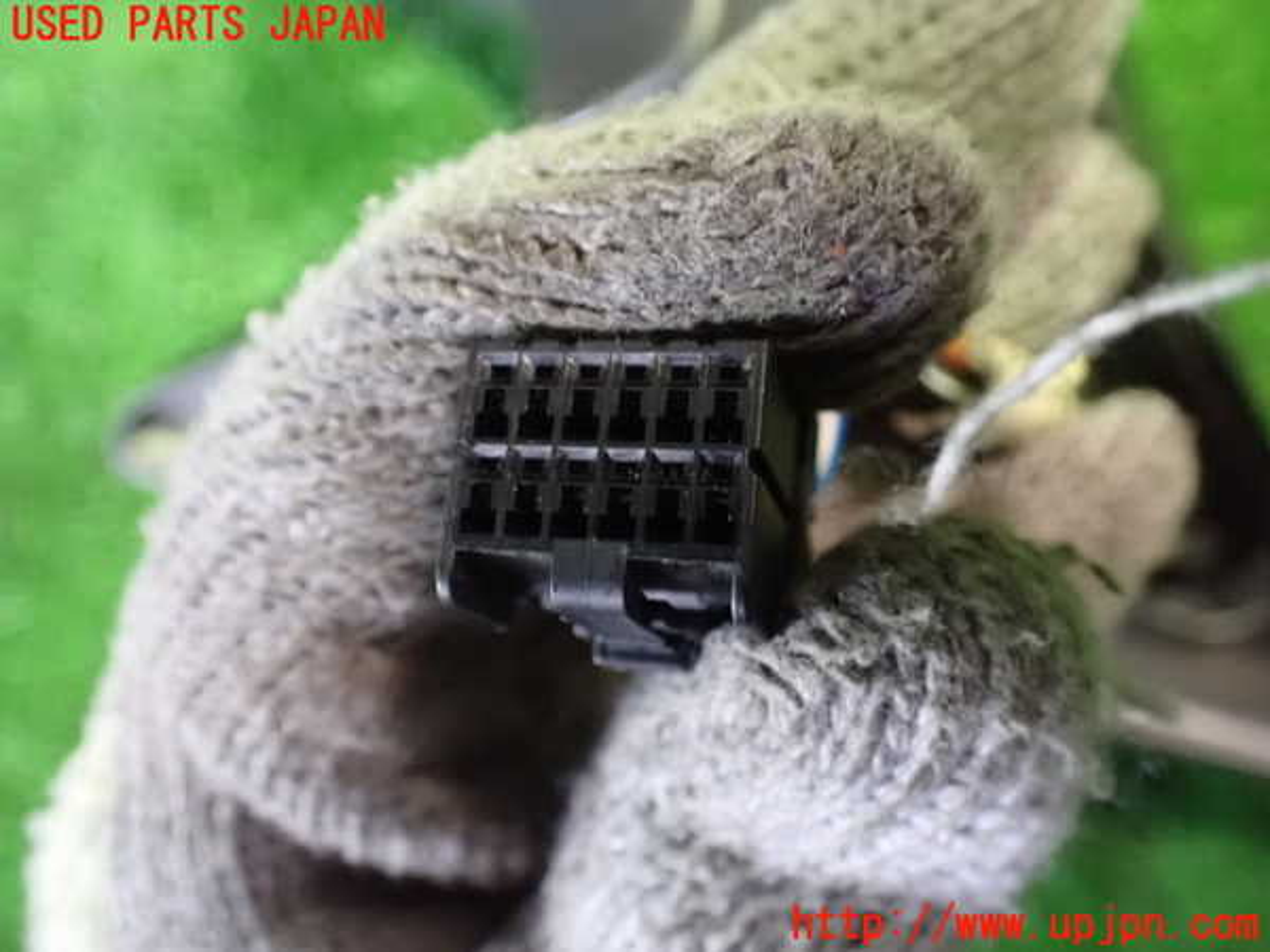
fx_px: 1101
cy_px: 476
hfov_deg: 60.0
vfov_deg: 46.8
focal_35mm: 30
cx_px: 635
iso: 1600
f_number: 2.3
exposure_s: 1/30
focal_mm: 5.4
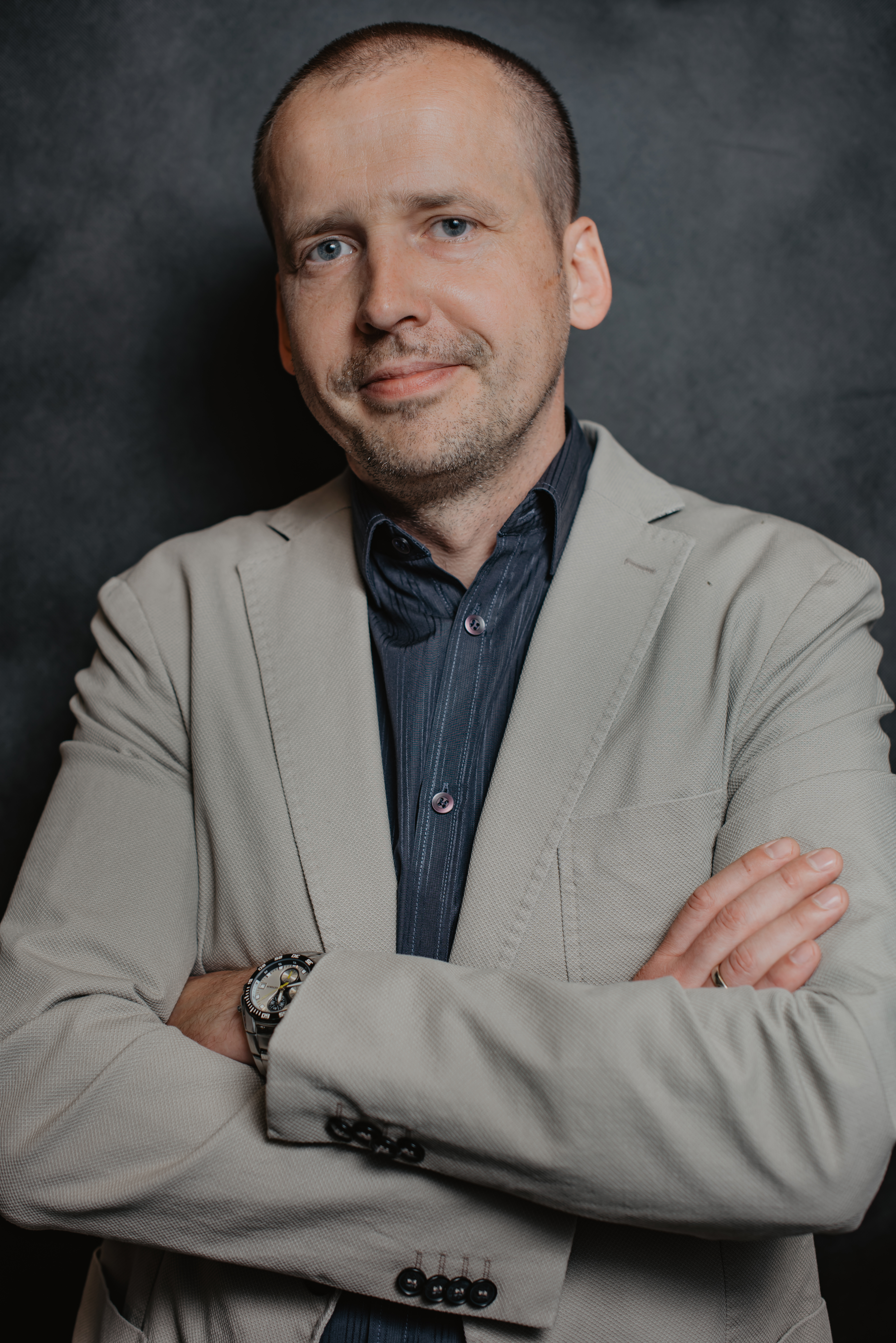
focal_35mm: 50
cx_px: 448
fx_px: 1865
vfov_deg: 39.6
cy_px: 672
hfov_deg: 27.0
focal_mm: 50
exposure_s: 1/200
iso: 100
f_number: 3.5
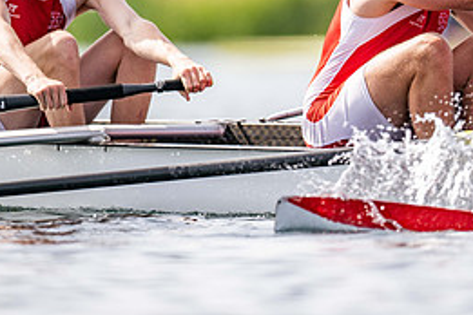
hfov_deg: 1.5
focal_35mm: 1331
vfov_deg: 1.0
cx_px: 399
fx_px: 17486
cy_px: -10
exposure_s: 1/2500
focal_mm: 600
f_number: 4
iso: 220
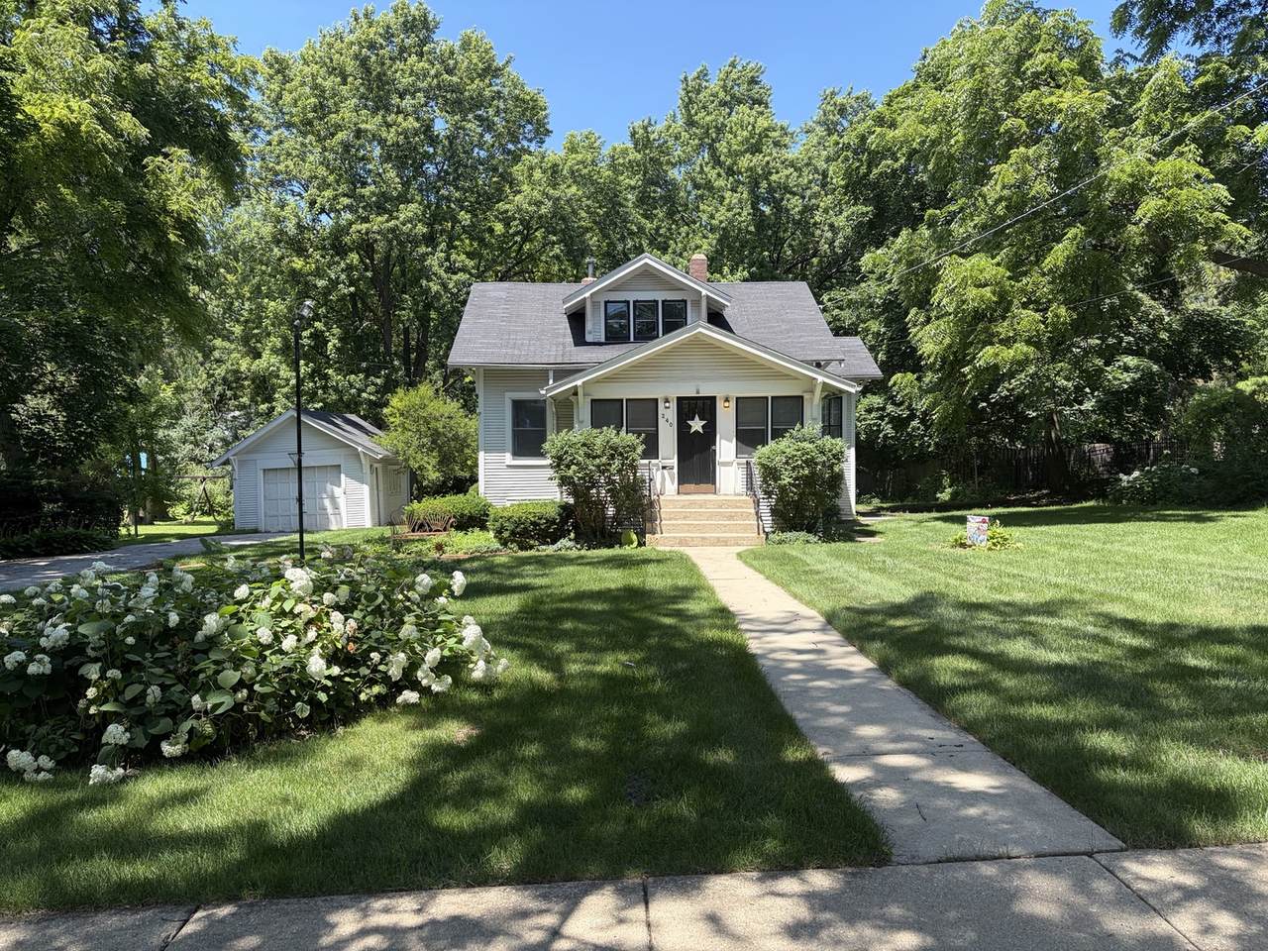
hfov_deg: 67.3
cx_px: 634
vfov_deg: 53.1
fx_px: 952
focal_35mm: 26
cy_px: 476
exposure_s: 1/1217
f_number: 1.6
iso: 64
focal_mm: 5.96
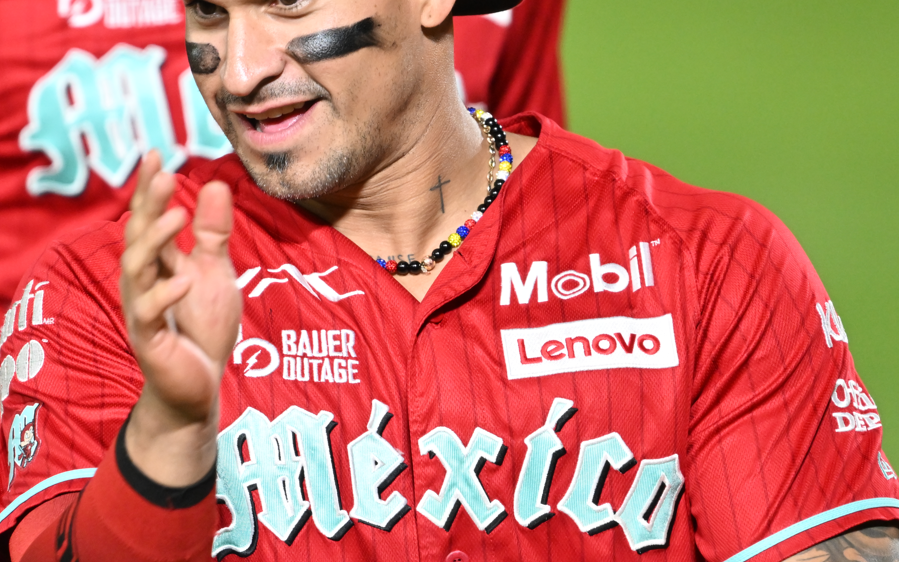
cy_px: 124
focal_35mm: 1134
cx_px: 203
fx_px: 27784
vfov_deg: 1.2
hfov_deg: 1.9
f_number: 4
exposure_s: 1/640
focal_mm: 560
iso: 2500
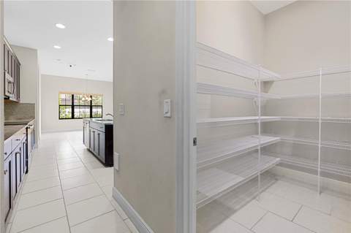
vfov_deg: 73.6
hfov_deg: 96.8
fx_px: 156
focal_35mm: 16
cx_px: 176
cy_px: 116
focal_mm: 16
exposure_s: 1/4
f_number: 8
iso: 200
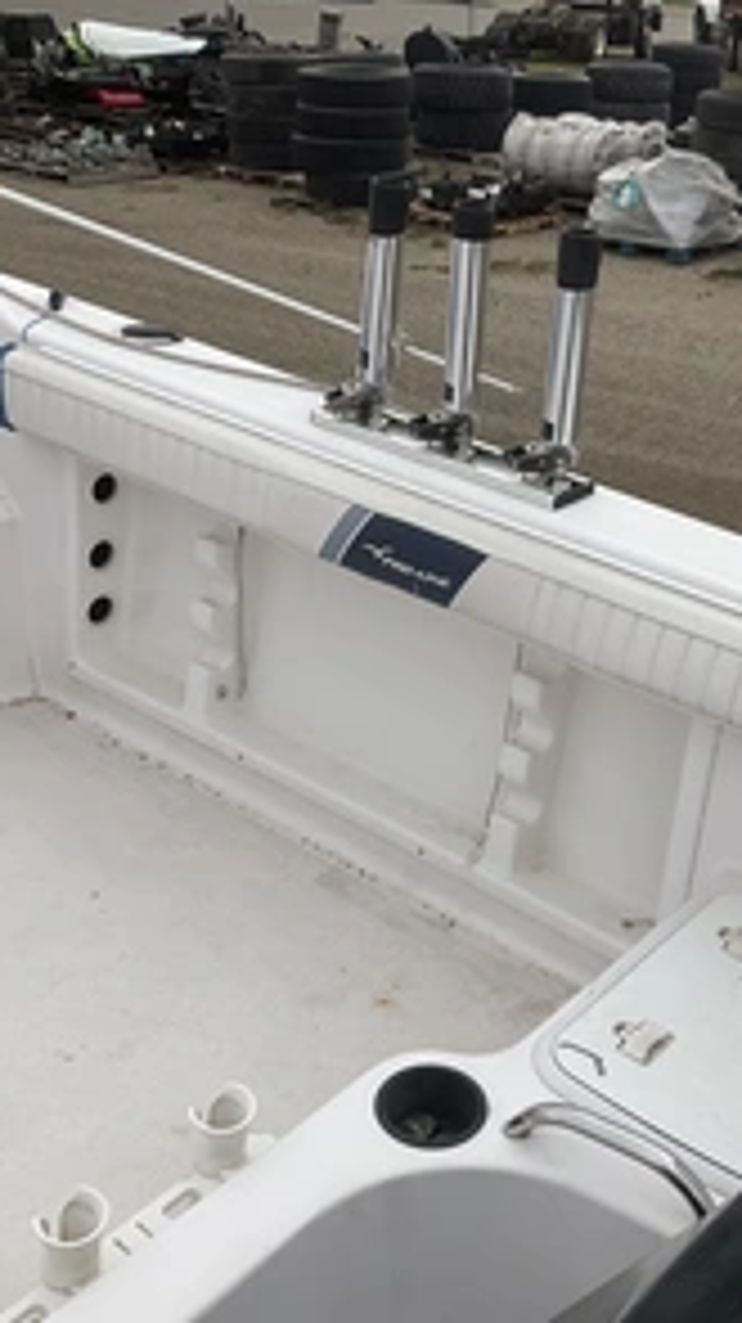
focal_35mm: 43
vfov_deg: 47.4
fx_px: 1507
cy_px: 666
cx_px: 585
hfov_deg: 27.2
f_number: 1.8
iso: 25
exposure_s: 1/1412
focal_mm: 3
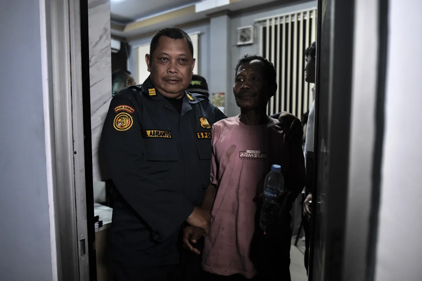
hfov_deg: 73.8
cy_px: 140
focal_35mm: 24
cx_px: 211
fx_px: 281
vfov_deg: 53.1
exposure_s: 1/400
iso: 8000
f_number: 1.8
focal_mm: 24
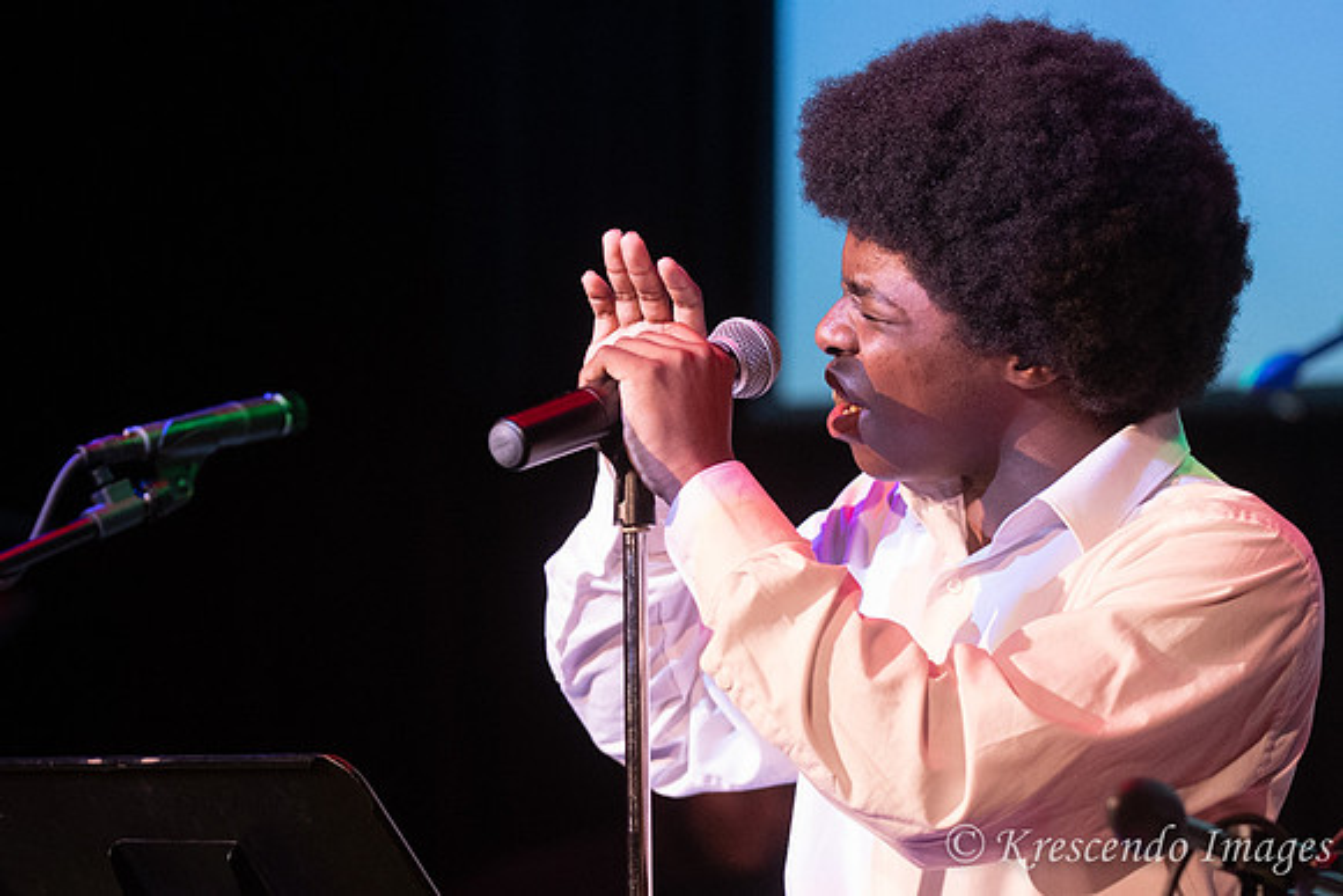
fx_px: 6581
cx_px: 725
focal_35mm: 176
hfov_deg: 11.7
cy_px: 516
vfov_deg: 7.8
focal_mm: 102
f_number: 2.8
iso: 3200
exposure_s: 1/200
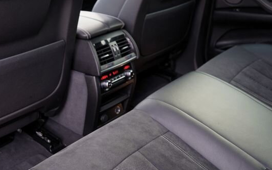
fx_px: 348
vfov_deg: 27.0
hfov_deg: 42.6
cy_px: 39
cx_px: 131
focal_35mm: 47
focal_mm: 24
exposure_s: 1/30
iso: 125
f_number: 2.8
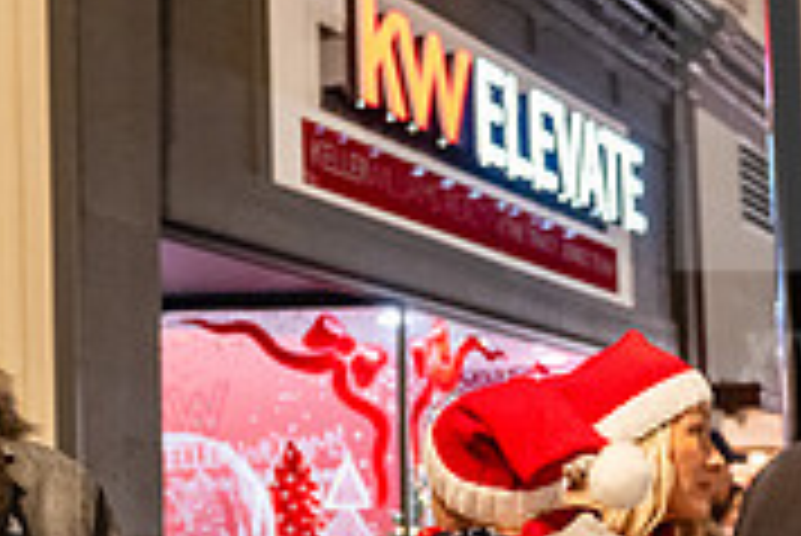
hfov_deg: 23.0
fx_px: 1960
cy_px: 439
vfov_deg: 15.4
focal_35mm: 88
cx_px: 540
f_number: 2.8
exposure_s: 1/160
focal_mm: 27
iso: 5000
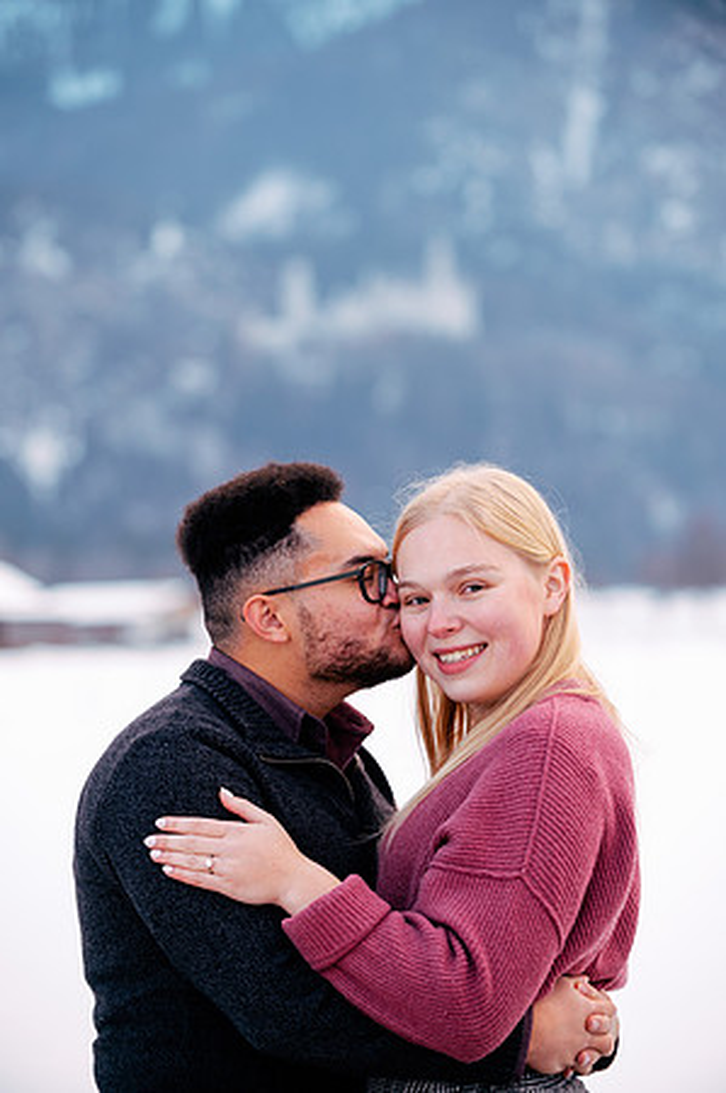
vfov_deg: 16.4
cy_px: 546
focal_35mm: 125
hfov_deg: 10.9
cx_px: 363
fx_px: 3790
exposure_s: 1/250
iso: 250
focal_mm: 125
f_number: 4.5
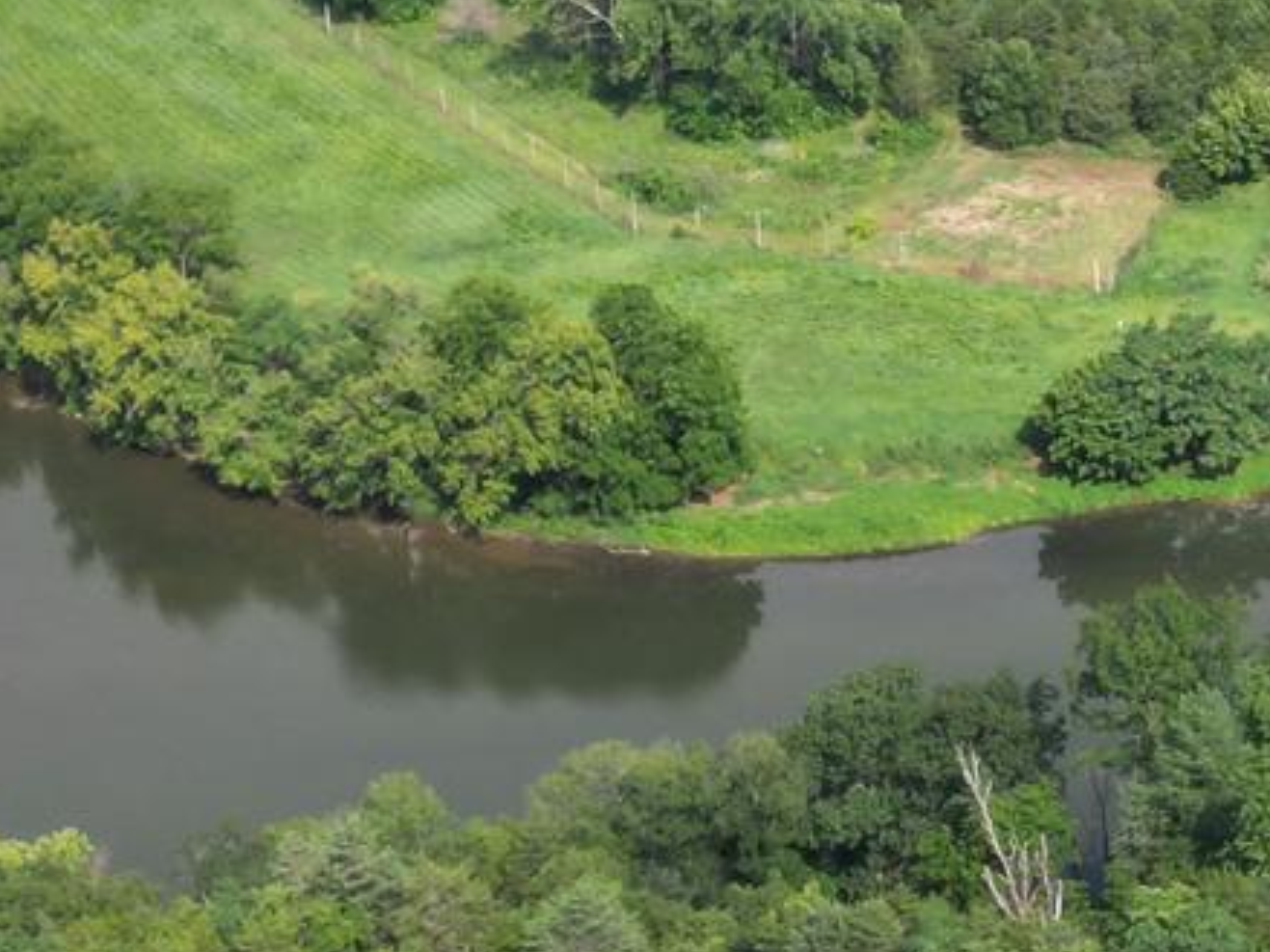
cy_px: 136
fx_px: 4108
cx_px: 1501
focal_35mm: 112
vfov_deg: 13.1
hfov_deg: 16.9
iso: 120
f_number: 1.7
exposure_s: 1/2000
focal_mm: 6.72
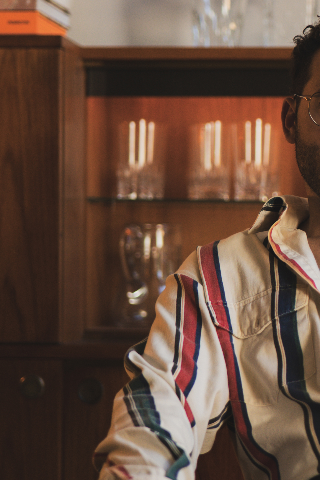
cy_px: 248
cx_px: 377
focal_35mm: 133
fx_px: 1774
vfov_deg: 15.4
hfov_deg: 10.2
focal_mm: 50
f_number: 1.8
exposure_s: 1/400
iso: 400
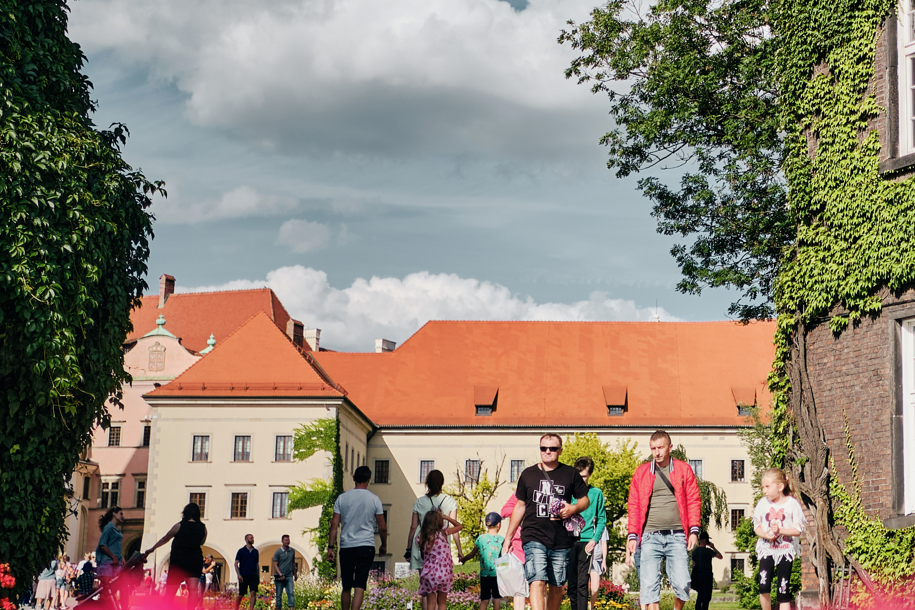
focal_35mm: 86
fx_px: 2185
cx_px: 927
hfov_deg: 22.7
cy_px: 86
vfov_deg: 15.7
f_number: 2
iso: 200
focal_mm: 23
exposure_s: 1/4000
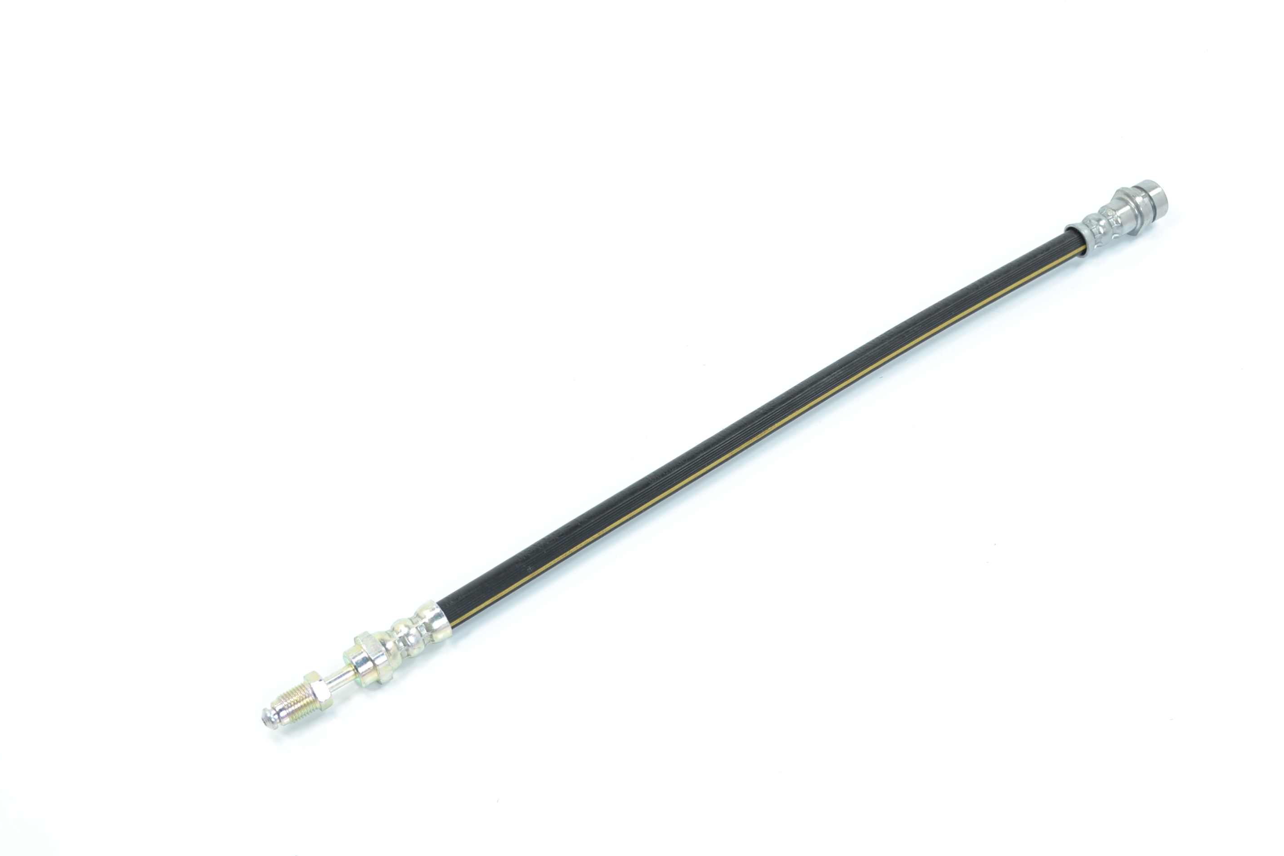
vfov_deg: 26.5
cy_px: 392
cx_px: 702
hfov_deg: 38.8
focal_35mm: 51
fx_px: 1819
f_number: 7.1
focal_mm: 28
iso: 100
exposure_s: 1/25
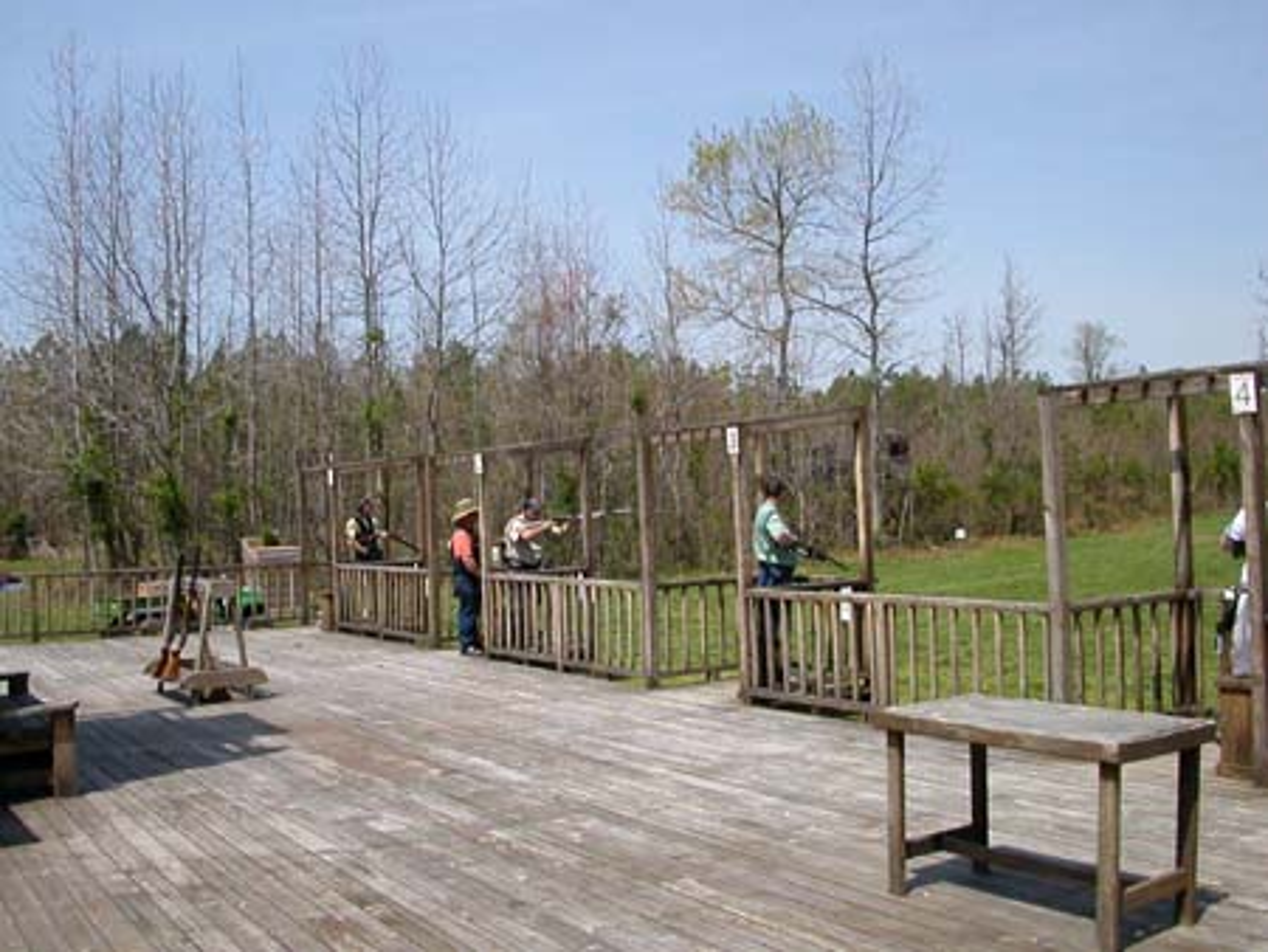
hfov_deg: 50.1
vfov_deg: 38.7
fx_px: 1356
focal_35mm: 37
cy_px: 476
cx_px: 634
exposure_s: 1/628
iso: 100
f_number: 4.5
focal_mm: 5.6
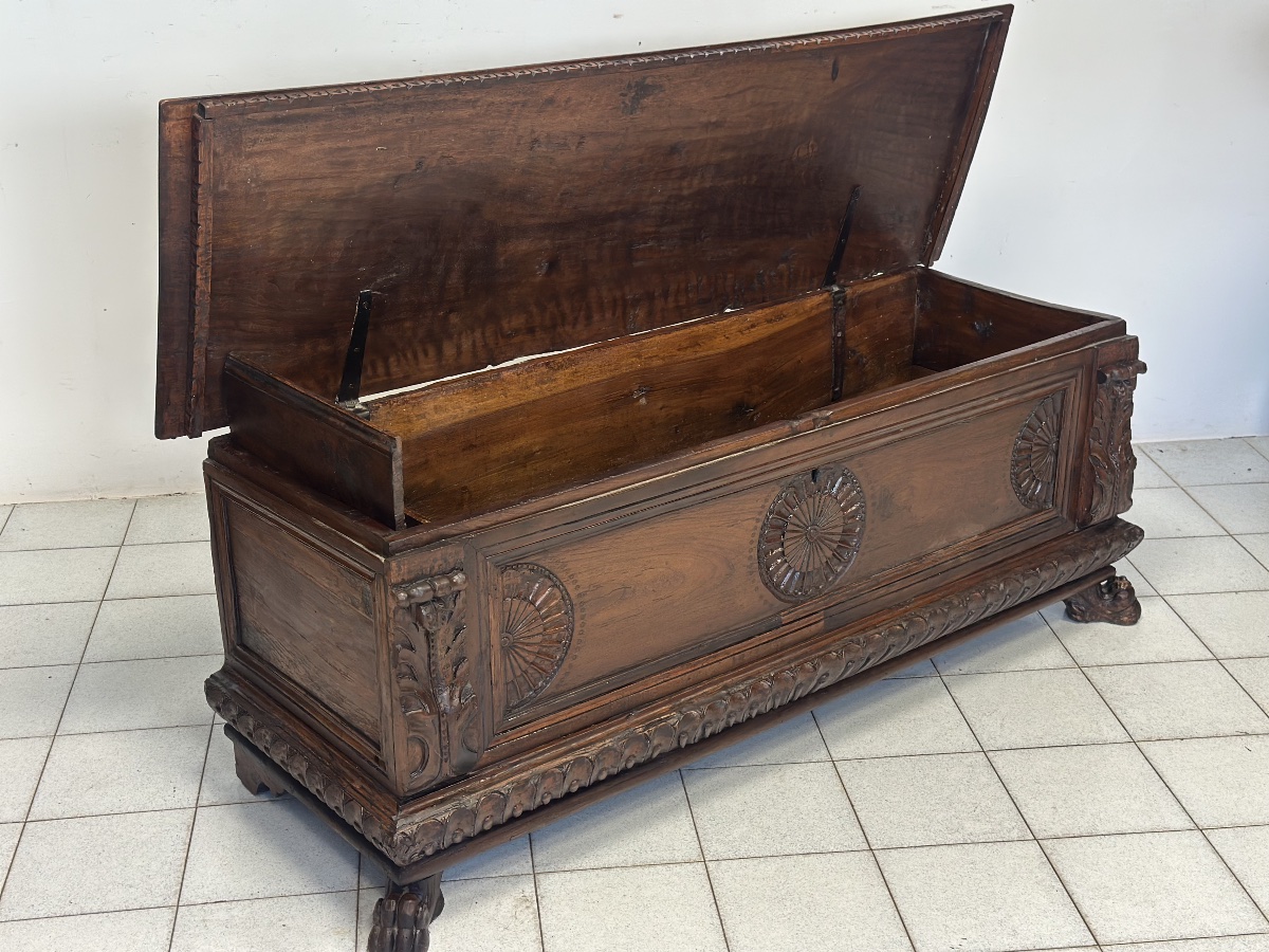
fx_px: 1760
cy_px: 476
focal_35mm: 48
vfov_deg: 30.3
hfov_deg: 39.7
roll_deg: +0.0
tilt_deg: -22.9
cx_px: 634
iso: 160
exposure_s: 1/50
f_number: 1.78
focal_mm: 6.86
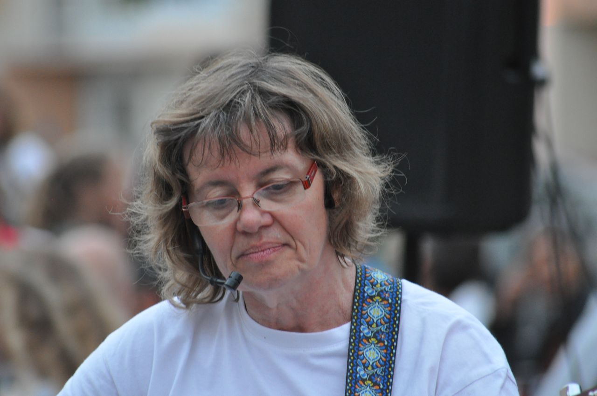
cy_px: 198
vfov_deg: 3.4
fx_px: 6708
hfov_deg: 5.1
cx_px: 298
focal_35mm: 405
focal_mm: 270
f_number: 5.6
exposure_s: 1/60
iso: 1600
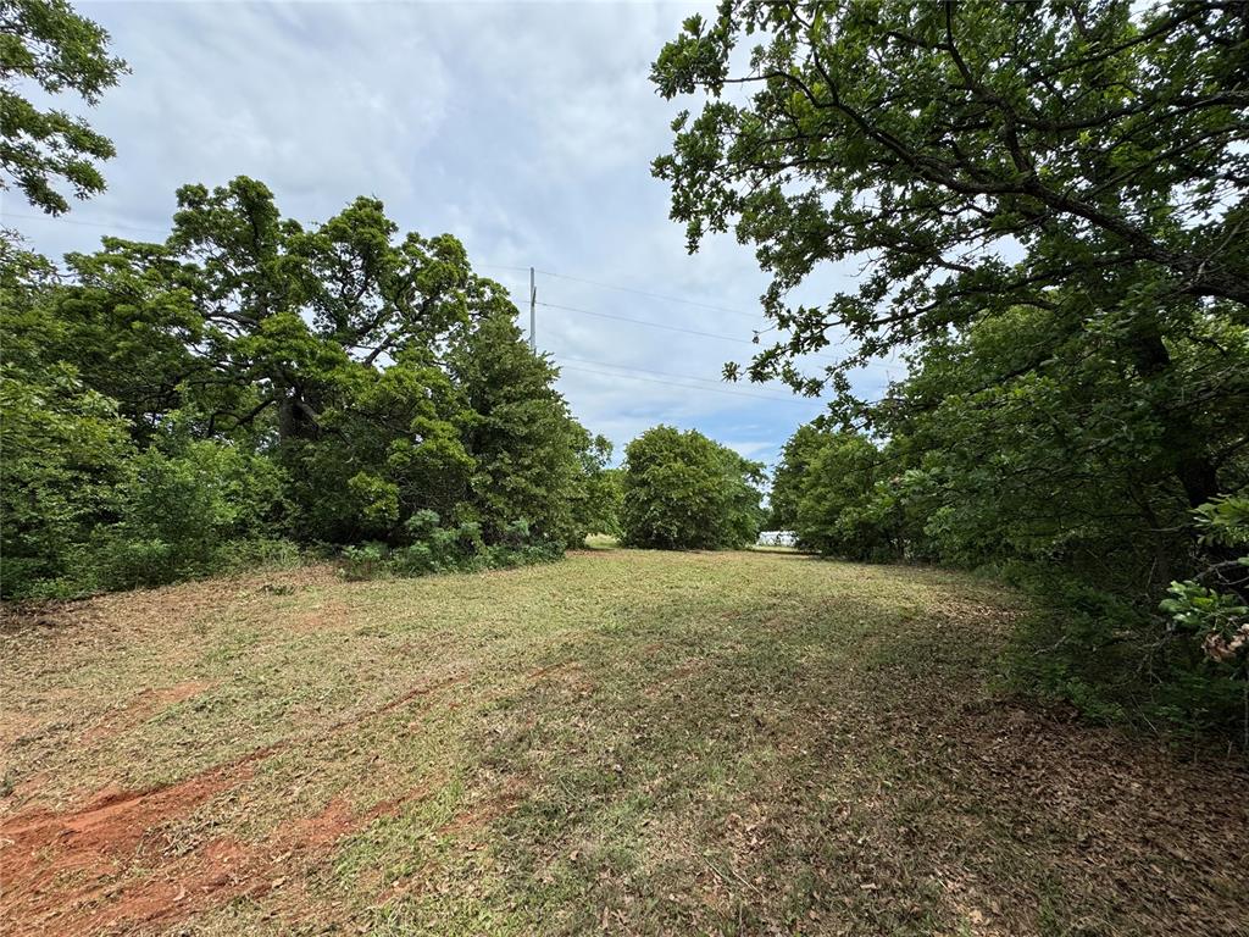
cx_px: 624
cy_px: 468
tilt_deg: +10.6
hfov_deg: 102.1
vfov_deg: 85.7
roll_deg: +2.2
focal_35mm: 14
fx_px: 505
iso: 50
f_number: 2.2
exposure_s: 1/2083
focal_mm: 2.22
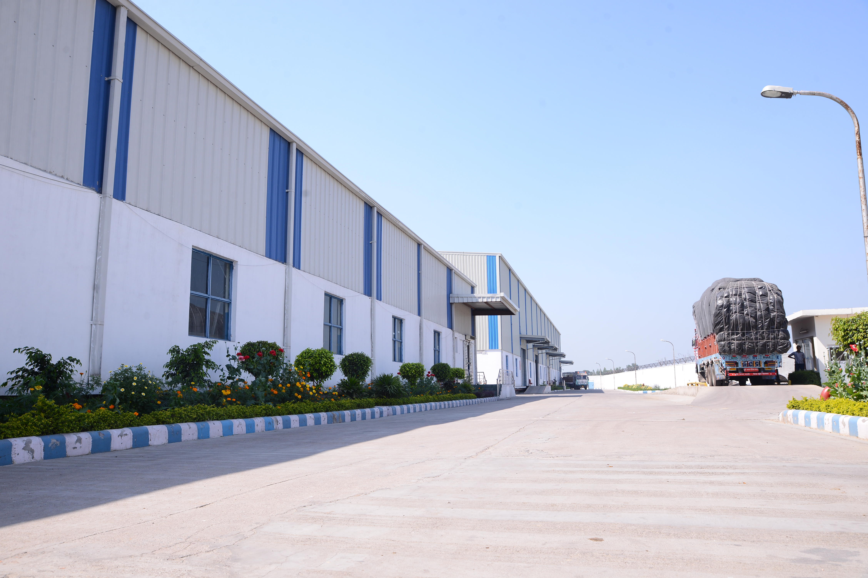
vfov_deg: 43.6
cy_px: 289
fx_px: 723
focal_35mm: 30
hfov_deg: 61.9
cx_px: 434
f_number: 11
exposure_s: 1/250
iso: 200
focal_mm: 30
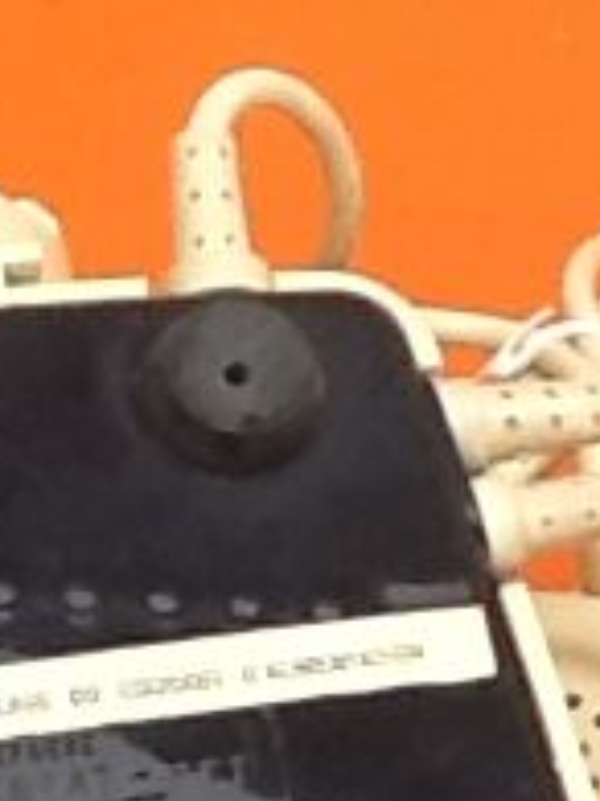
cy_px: 1282
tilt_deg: -46.6
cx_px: 201
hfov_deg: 6.8
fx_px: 5021
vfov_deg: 8.9
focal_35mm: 217
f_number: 2.4
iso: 40
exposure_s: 1/228
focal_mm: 2.03
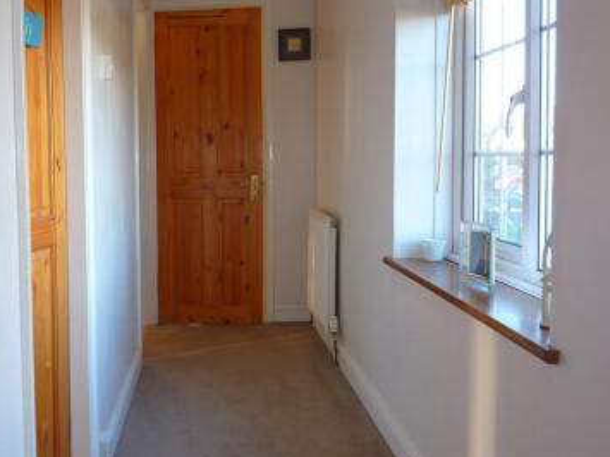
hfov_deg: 44.9
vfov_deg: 35.1
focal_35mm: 41
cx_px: 192
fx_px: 722
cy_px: 195
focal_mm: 4.1
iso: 100
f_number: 3.3
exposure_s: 1/20
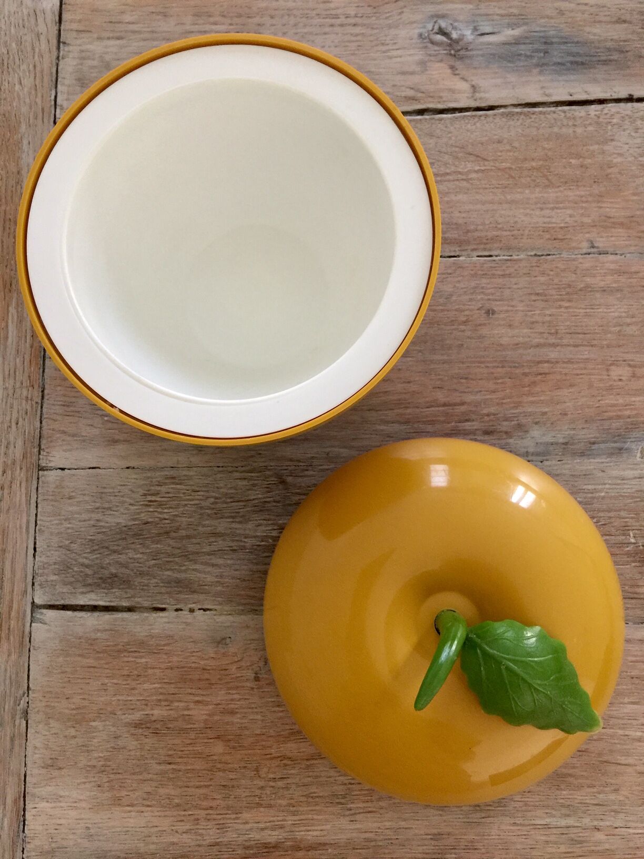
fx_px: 719
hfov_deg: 48.2
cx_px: 322
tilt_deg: -83.1
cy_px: 430
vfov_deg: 61.7
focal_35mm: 29
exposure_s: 1/17
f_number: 2.2
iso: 100
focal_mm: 4.15
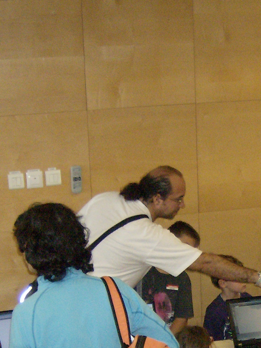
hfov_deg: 14.5
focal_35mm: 101
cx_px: 247
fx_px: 1016
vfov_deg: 19.0
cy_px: 343
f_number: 2.8
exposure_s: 1/60
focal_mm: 6
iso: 200
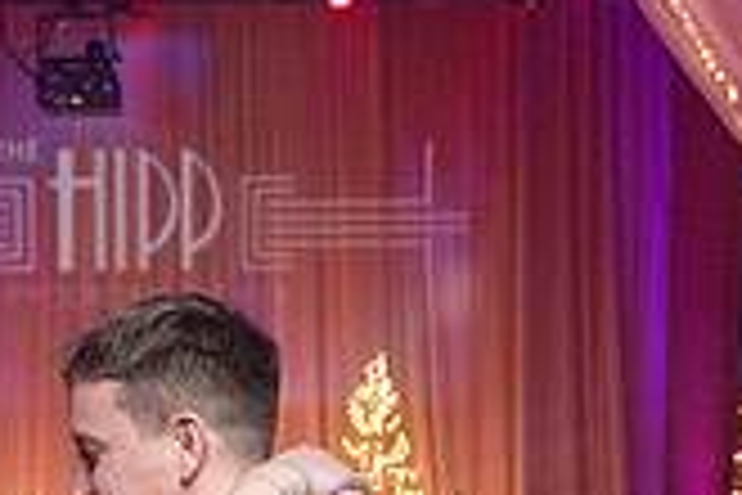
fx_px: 3153
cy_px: 581
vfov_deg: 8.9
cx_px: 81
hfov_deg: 13.3
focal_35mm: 153
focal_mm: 40
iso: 4000
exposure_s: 1/100
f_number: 5.6
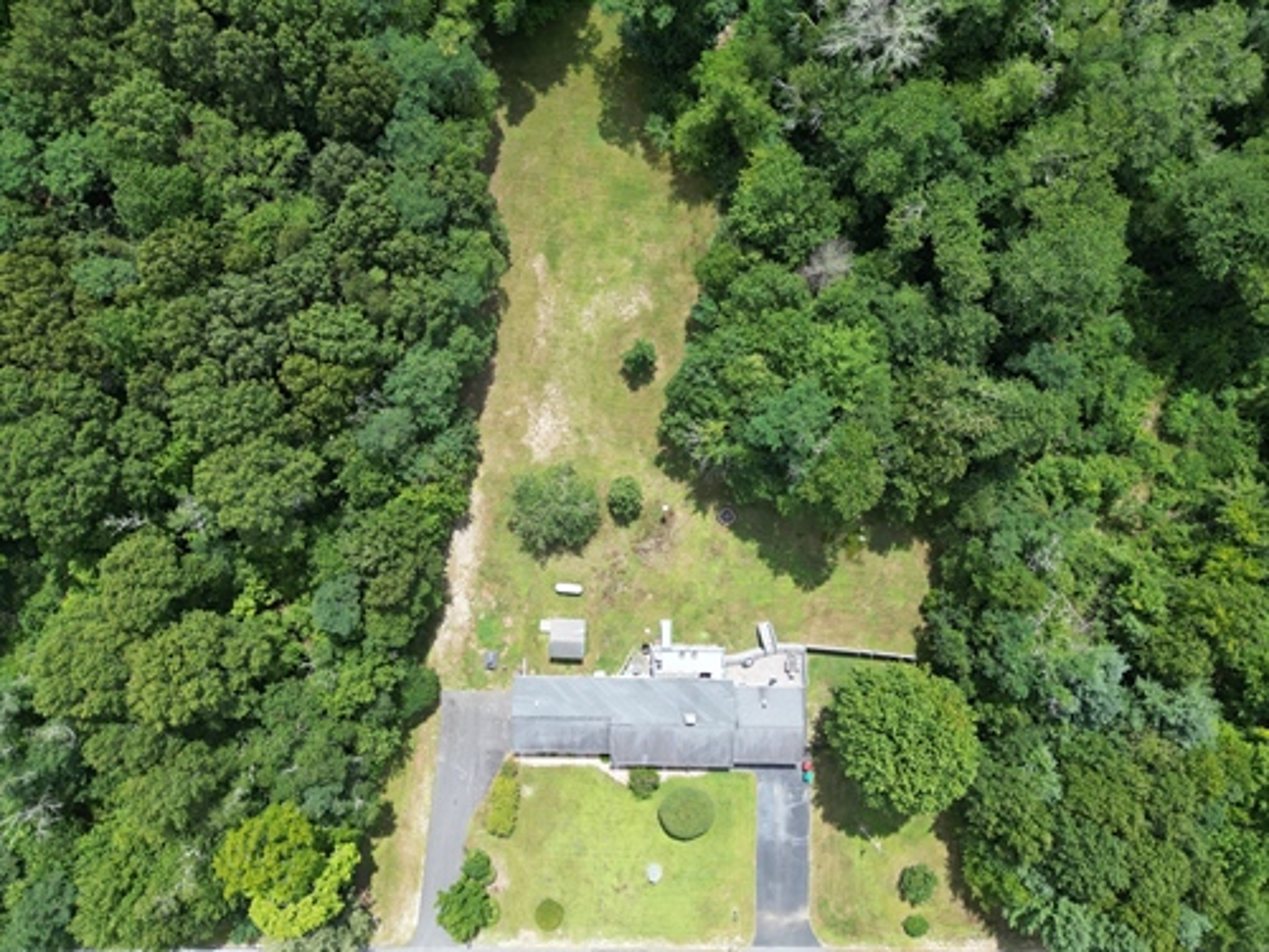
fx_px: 880
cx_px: 634
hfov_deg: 71.6
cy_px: 476
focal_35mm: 24
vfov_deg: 56.8
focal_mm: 6.72
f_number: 1.7
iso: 100
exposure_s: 1/1250
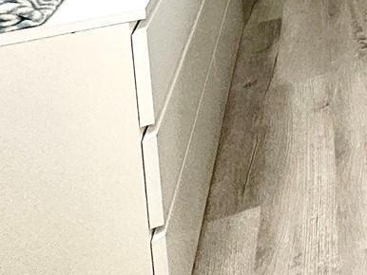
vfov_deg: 19.3
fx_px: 615
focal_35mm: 58
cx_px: 707
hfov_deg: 20.0
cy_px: -214
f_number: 2.2
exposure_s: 1/120
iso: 250
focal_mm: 2.22
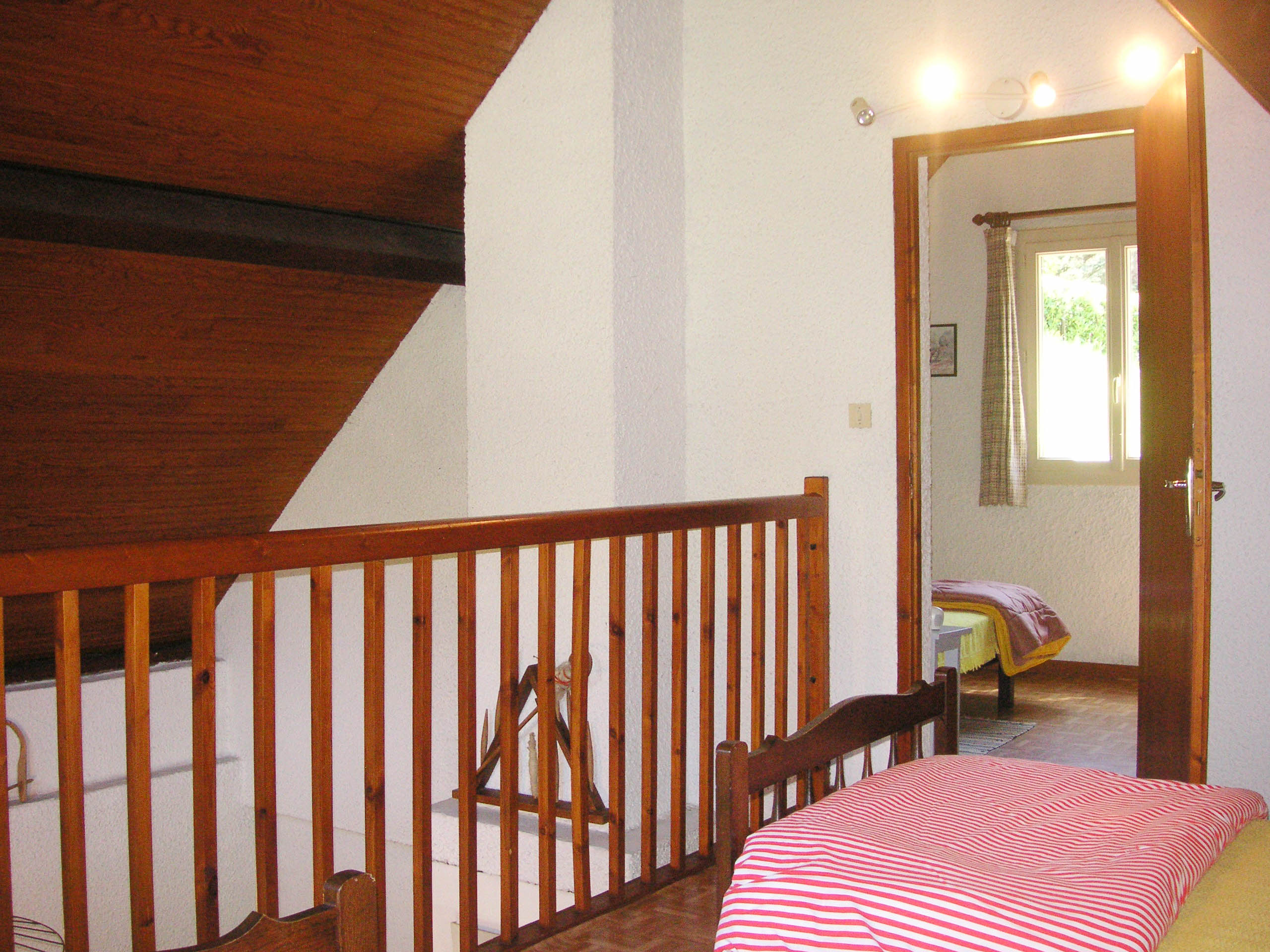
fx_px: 1357
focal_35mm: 37
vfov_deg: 38.7
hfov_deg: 50.1
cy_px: 476
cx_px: 635
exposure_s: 1/45
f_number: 2.8
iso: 160
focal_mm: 6.1
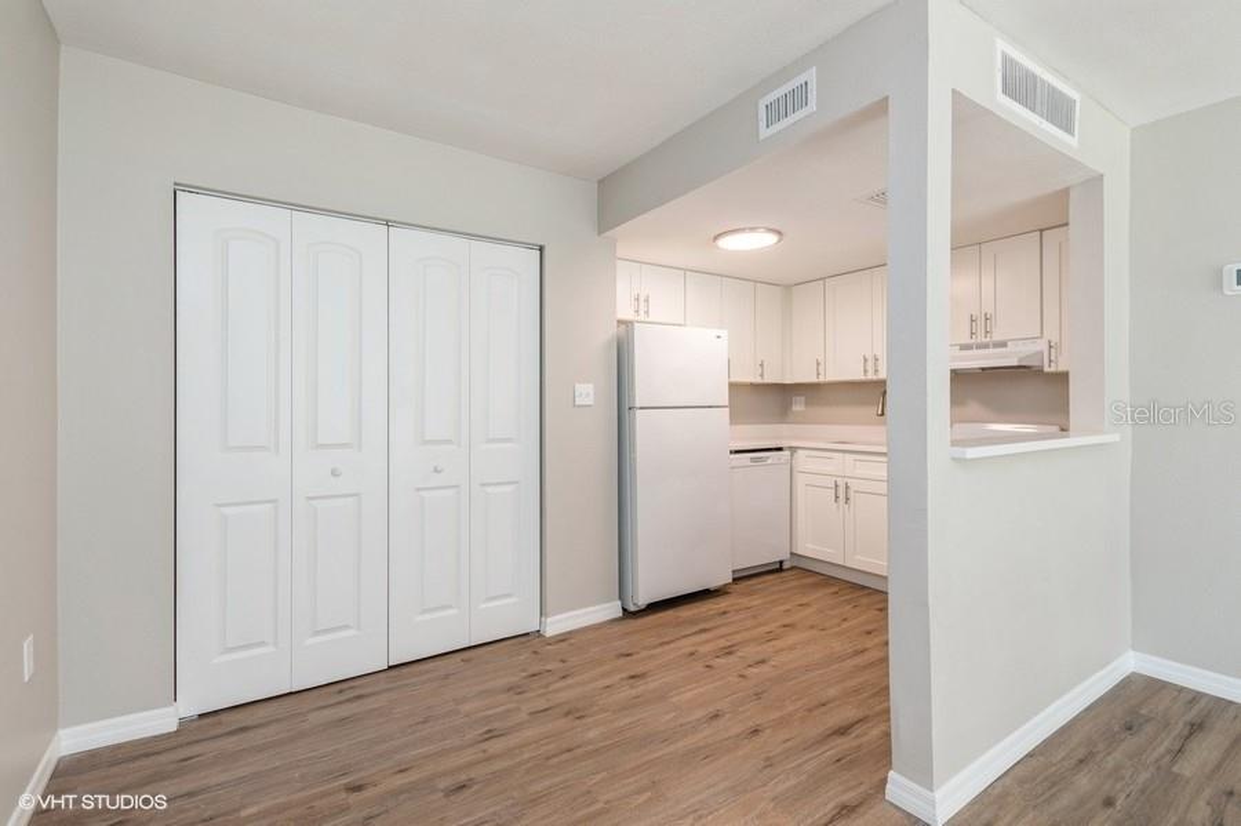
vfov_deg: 70.4
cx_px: 620
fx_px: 586
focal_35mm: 17
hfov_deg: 93.3
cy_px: 413
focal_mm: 11.5
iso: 200
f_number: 9
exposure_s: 1/10
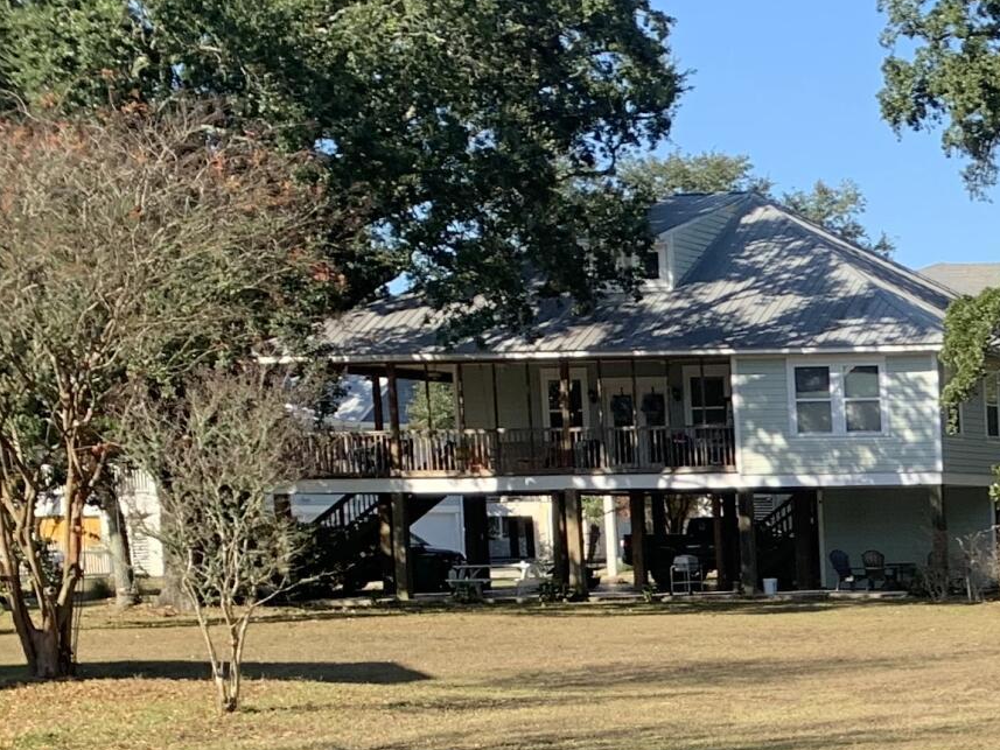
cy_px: 846
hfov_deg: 18.4
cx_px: 1617
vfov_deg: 15.8
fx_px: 2629
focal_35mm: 91
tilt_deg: -4.1
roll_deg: +1.1
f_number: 1.8
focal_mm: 4.25
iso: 25
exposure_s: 1/928
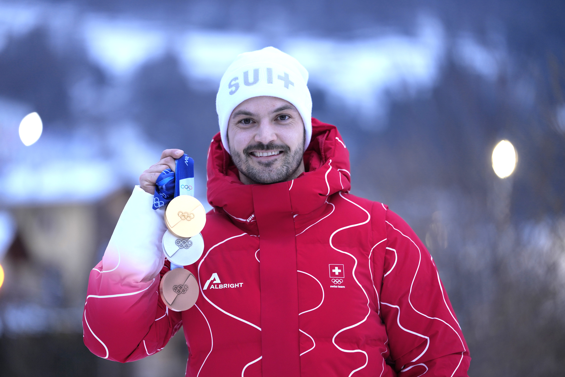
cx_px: 282
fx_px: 2244
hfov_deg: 14.3
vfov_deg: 9.6
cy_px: 188
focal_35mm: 143
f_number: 2
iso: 400
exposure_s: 1/200
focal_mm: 143
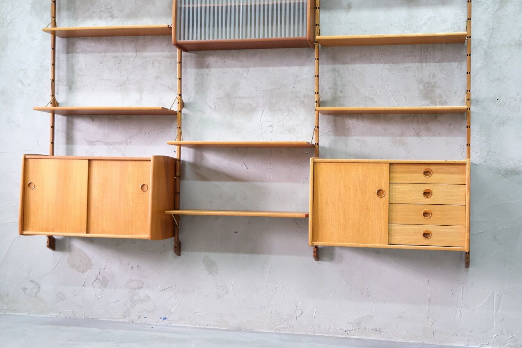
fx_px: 638
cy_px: 174
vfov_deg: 30.5
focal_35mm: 44
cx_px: 261
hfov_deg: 44.5
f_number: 4
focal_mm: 29.2
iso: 3200
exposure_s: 1/42
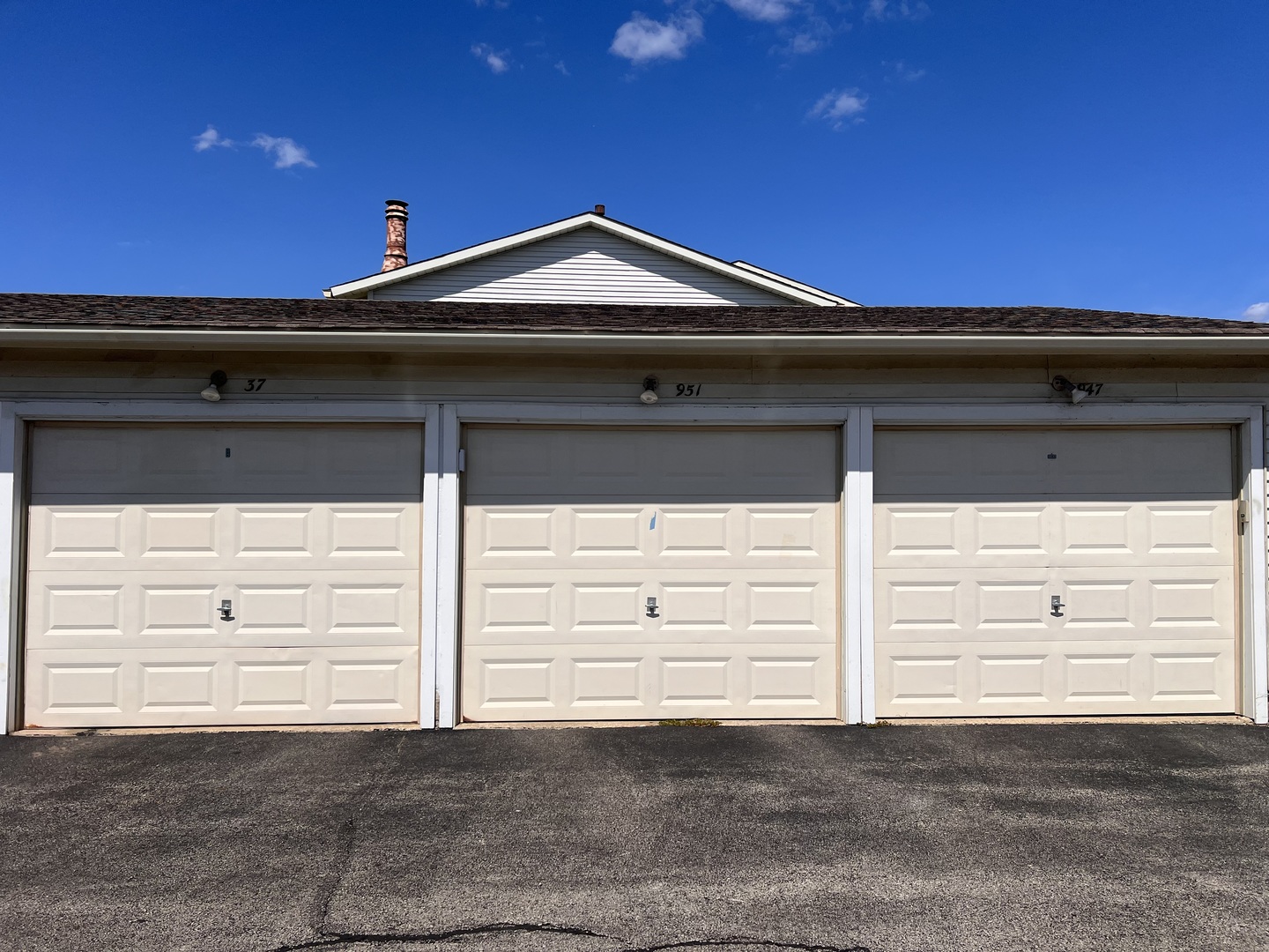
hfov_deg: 67.3
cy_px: 476
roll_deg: +0.2
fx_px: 953
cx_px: 634
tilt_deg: +0.2
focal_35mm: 26
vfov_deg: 53.1
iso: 50
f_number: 1.5
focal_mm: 5.7
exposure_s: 1/8696
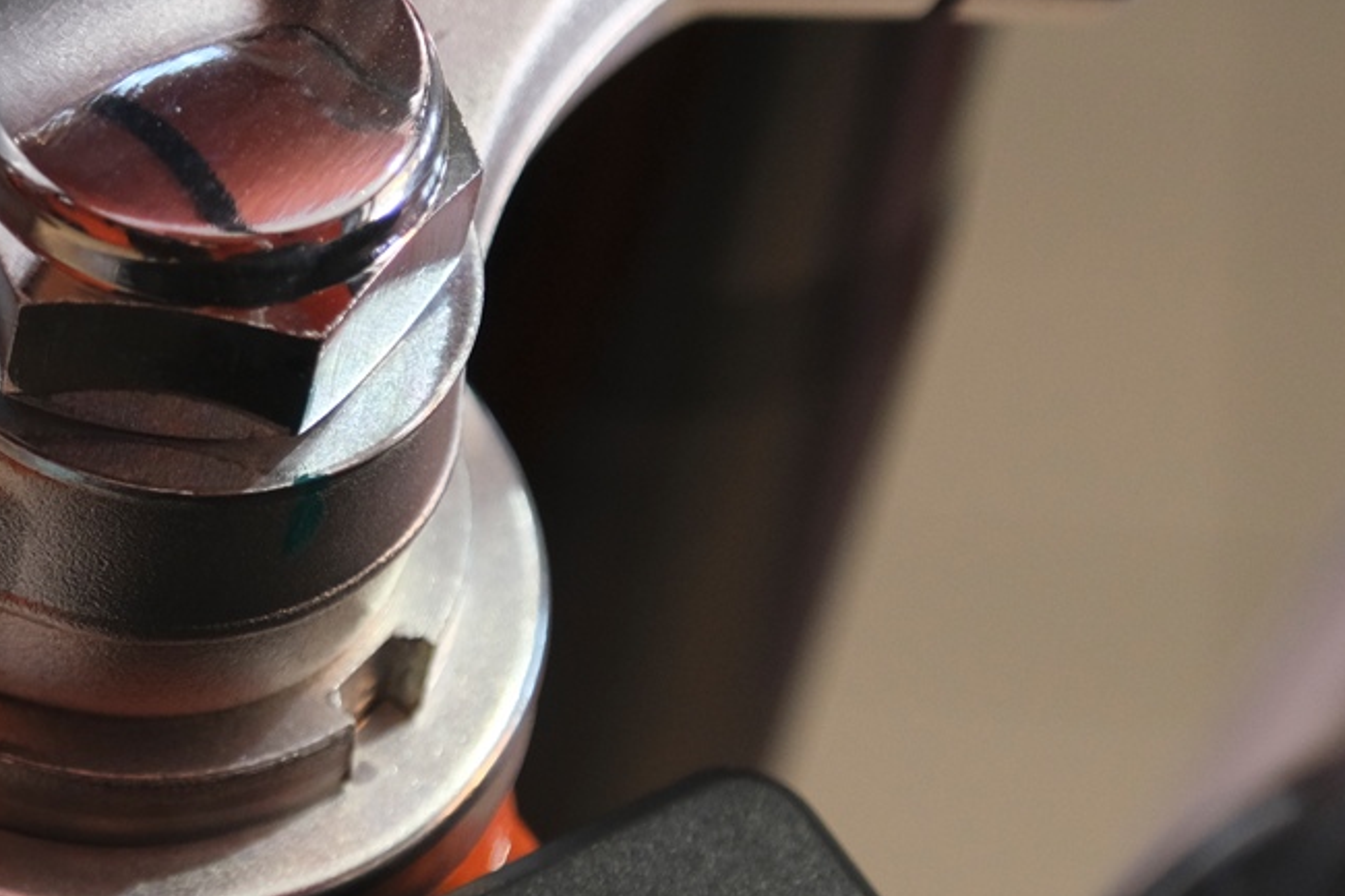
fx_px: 8740
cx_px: 93
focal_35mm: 234
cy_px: 421
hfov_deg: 8.8
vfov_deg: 5.9
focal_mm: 63
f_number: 4
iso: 1250
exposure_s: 1/250
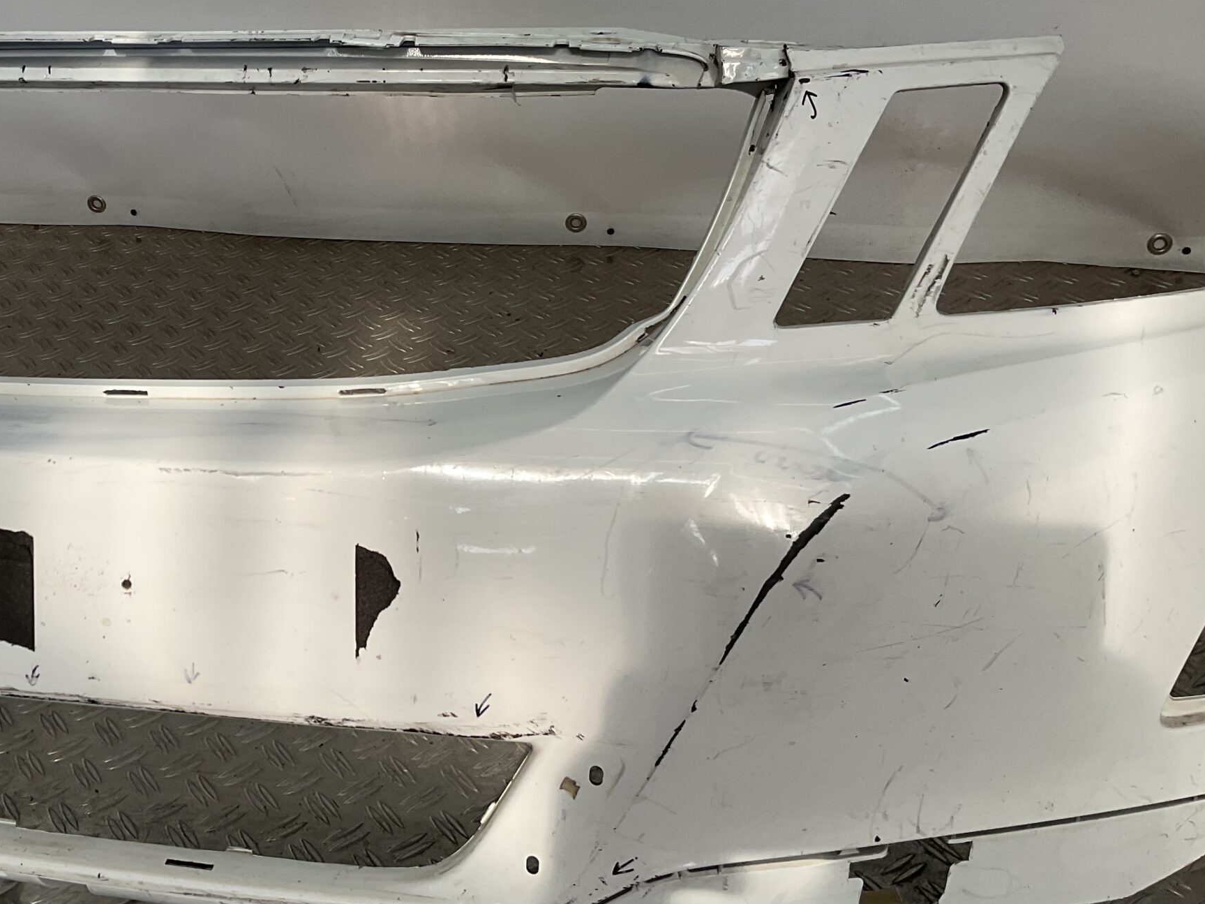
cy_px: 403
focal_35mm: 43
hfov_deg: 42.7
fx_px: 1497
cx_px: 320
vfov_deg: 33.6
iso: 16
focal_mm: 3
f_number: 1.8
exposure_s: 1/709
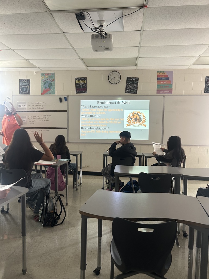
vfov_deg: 67.3
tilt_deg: -2.6
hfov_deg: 53.1
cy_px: 140
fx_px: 209
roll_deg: -1.8
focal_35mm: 26
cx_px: 104
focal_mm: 5.7
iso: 250
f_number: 1.5
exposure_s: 1/60
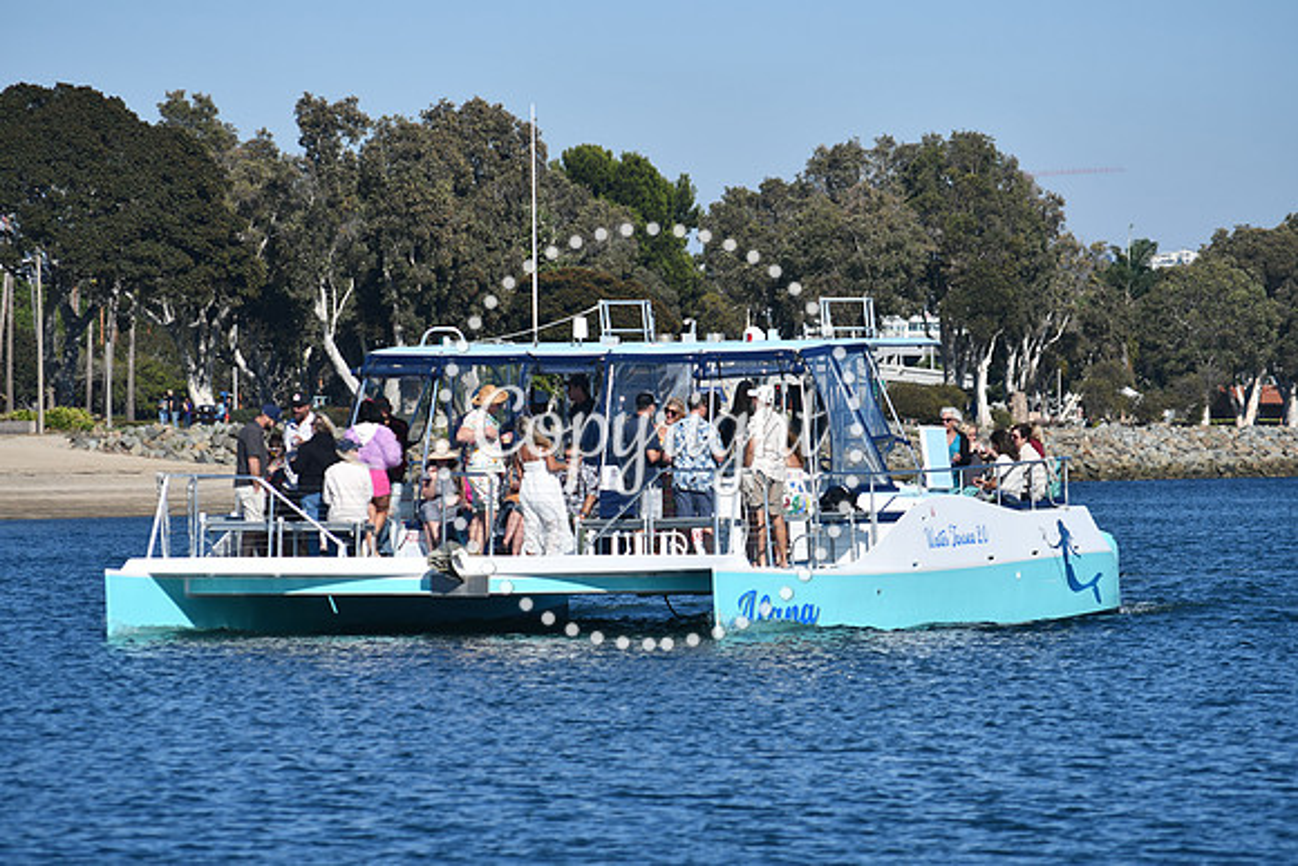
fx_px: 8655
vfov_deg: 5.7
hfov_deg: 8.6
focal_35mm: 240
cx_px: 649
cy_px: 433
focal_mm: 160
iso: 100
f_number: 9
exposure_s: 1/640
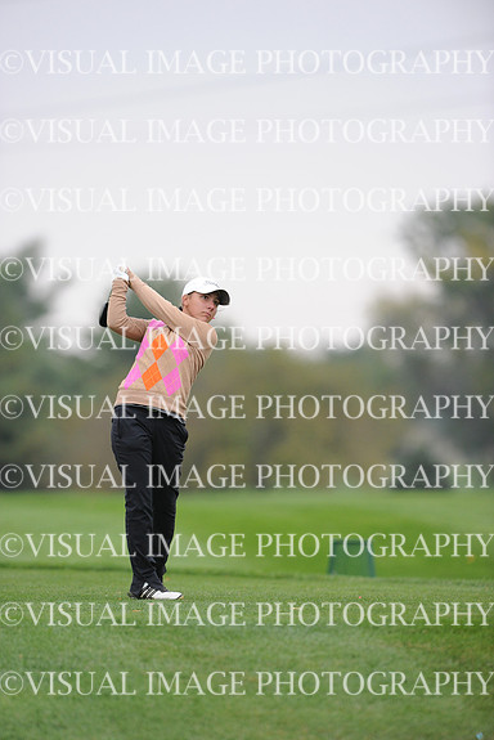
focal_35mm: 403
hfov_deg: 3.4
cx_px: 247
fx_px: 8284
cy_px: 372
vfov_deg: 5.1
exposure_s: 1/2000
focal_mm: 400
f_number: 4
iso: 1250
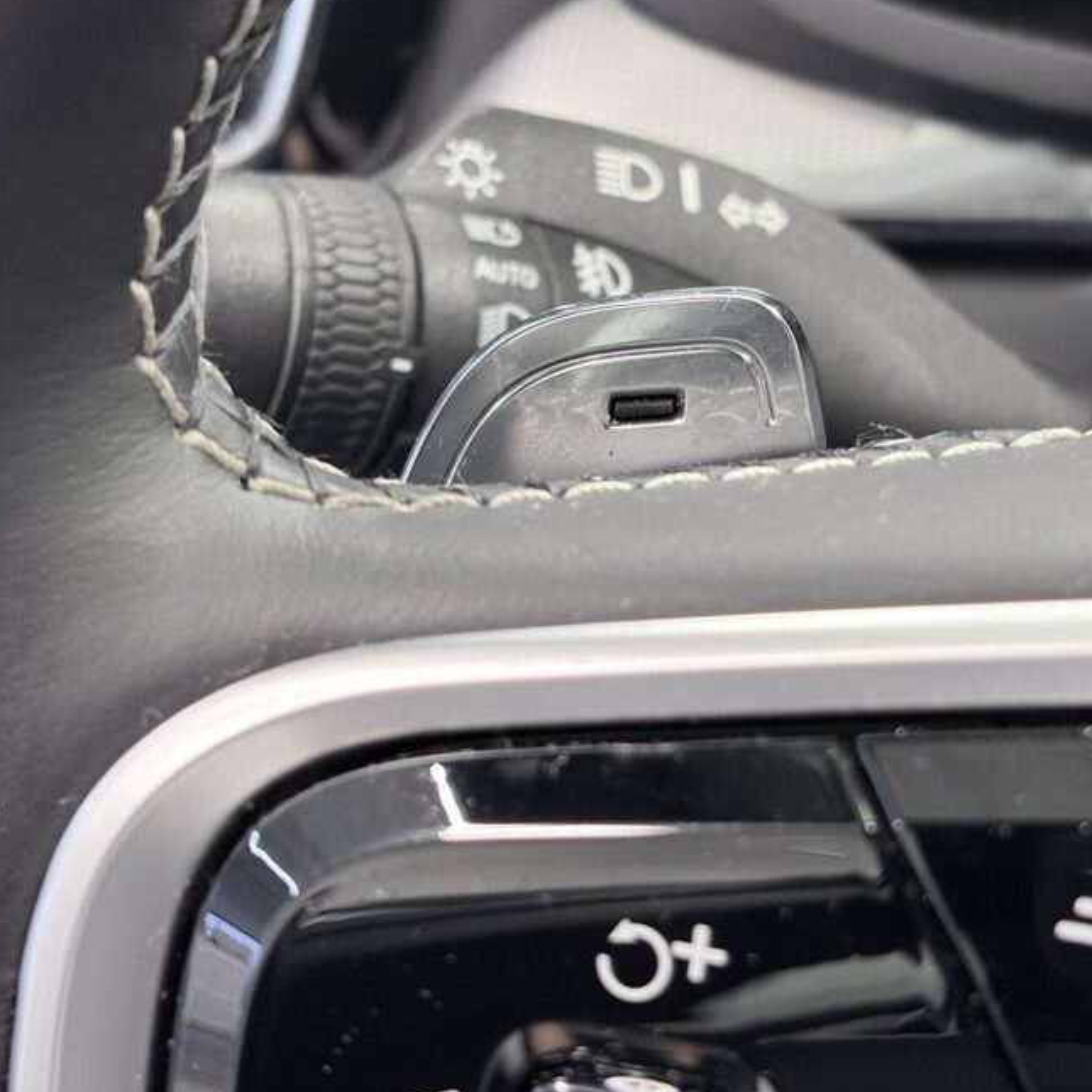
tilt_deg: -30.2
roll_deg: -1.5
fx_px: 2605
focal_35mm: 73
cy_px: 476
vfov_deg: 23.7
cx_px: 660
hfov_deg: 23.6
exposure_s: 1/33
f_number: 1.6
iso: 125
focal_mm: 5.96
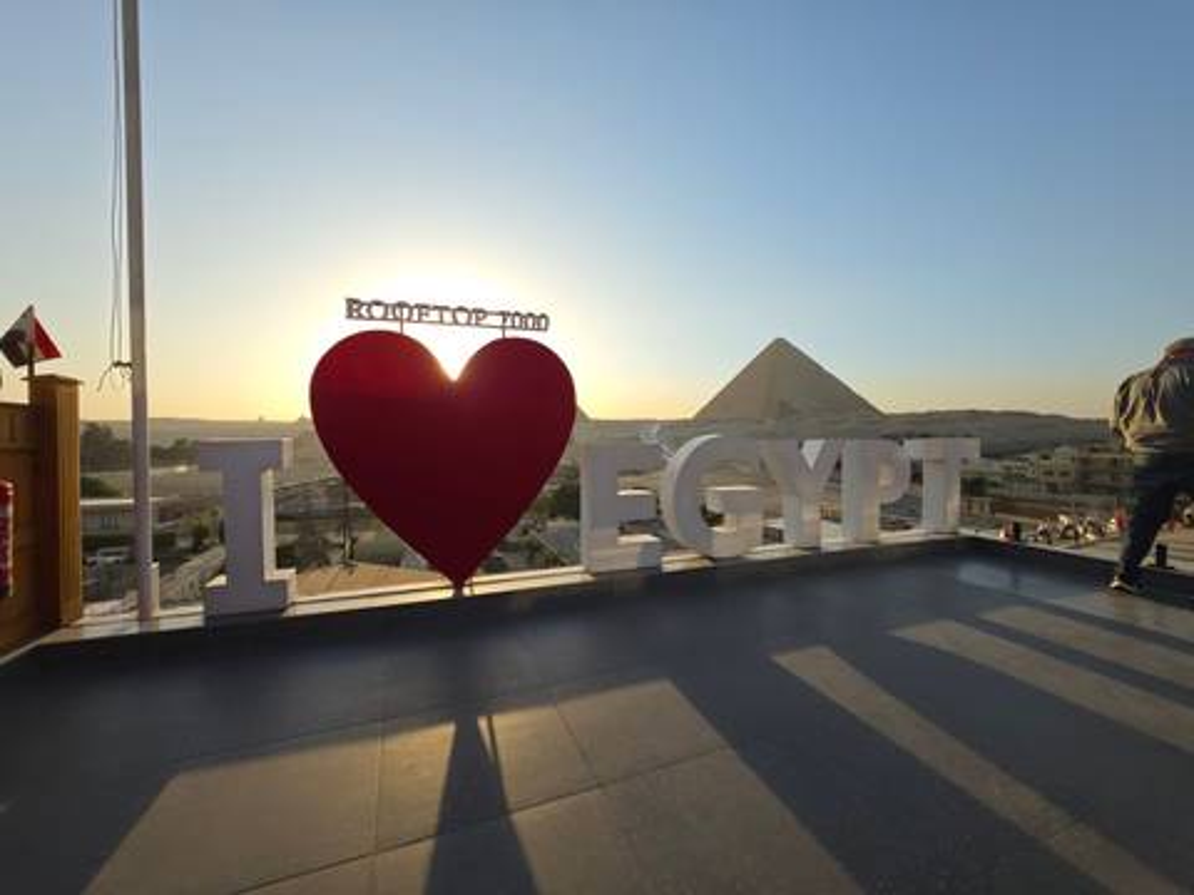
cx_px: 597
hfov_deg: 106.2
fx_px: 448
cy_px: 448
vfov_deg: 89.9
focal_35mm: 13
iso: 16
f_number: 1.9
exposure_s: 1/531
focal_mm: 2.2
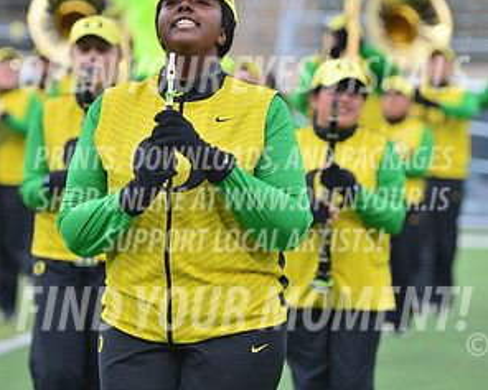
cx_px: 243
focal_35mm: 356
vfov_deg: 4.4
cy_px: 196
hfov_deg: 5.4
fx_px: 5143
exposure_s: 1/640
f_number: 5.6
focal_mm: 250
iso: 640
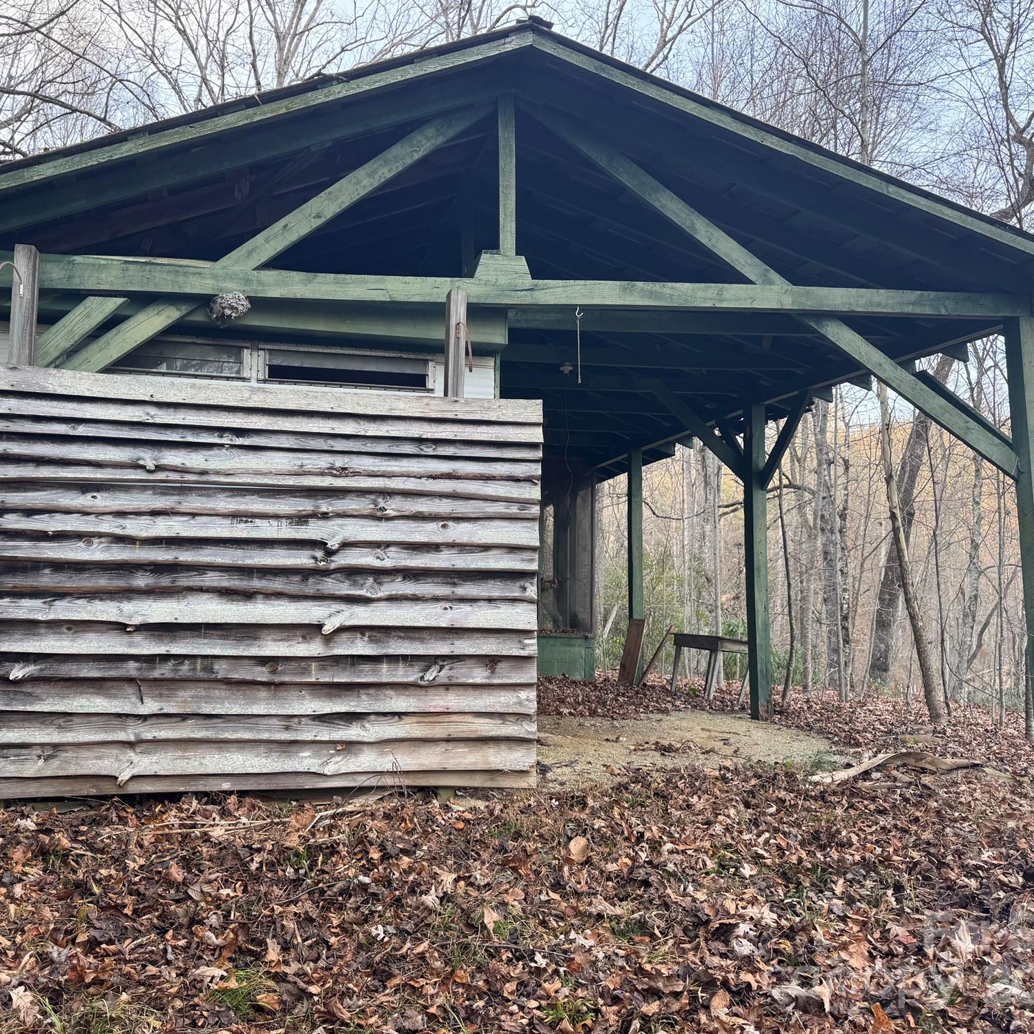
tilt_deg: +4.9
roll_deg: -1.5
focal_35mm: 29
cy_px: 511
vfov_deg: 55.6
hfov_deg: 55.4
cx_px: 445
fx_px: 980
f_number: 1.78
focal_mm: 6.76
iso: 64
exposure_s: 1/194
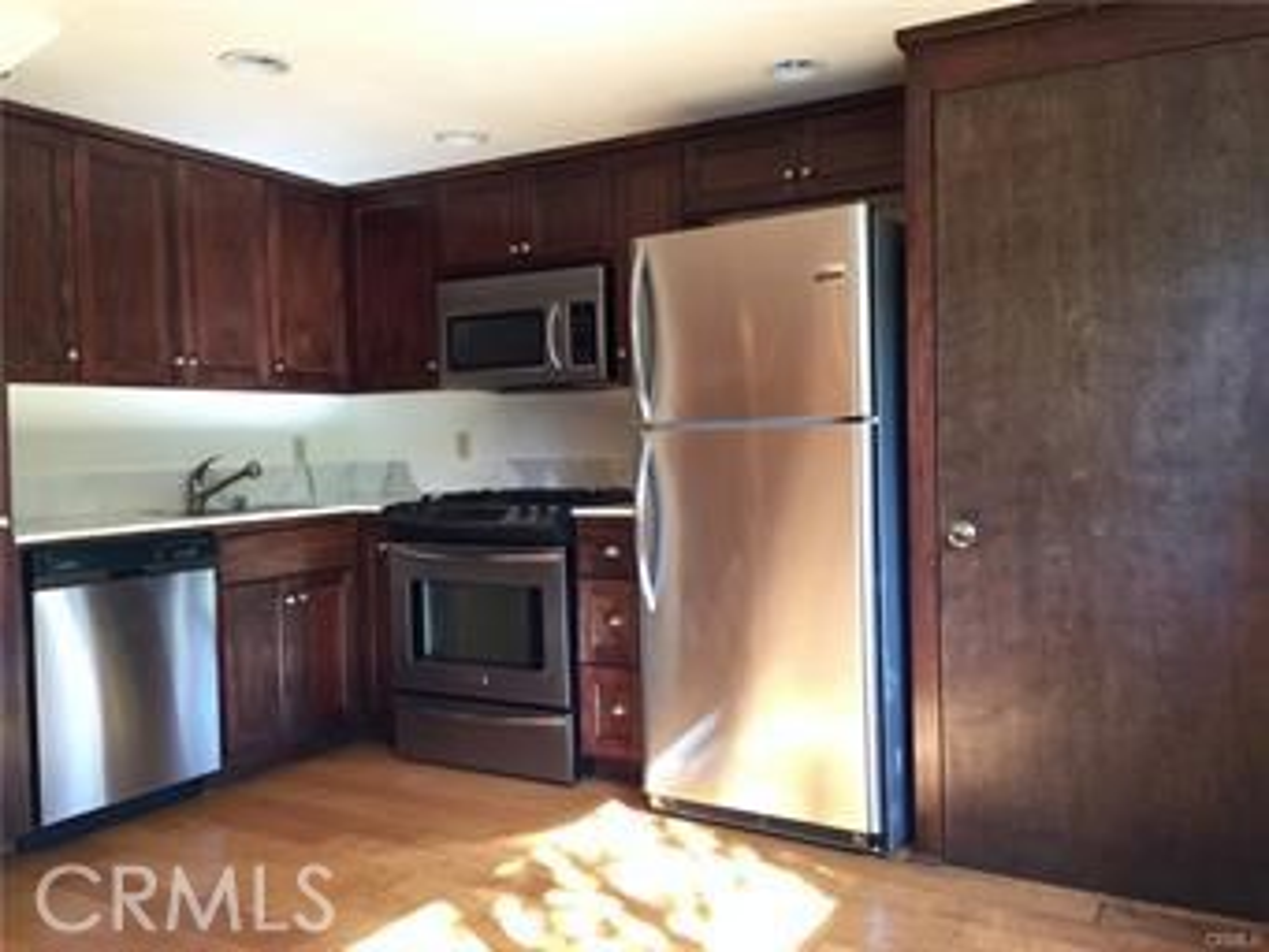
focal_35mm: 29
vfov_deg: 48.3
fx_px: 1063
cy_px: 476
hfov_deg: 61.6
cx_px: 634
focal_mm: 4.15
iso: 50
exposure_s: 1/15
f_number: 2.2
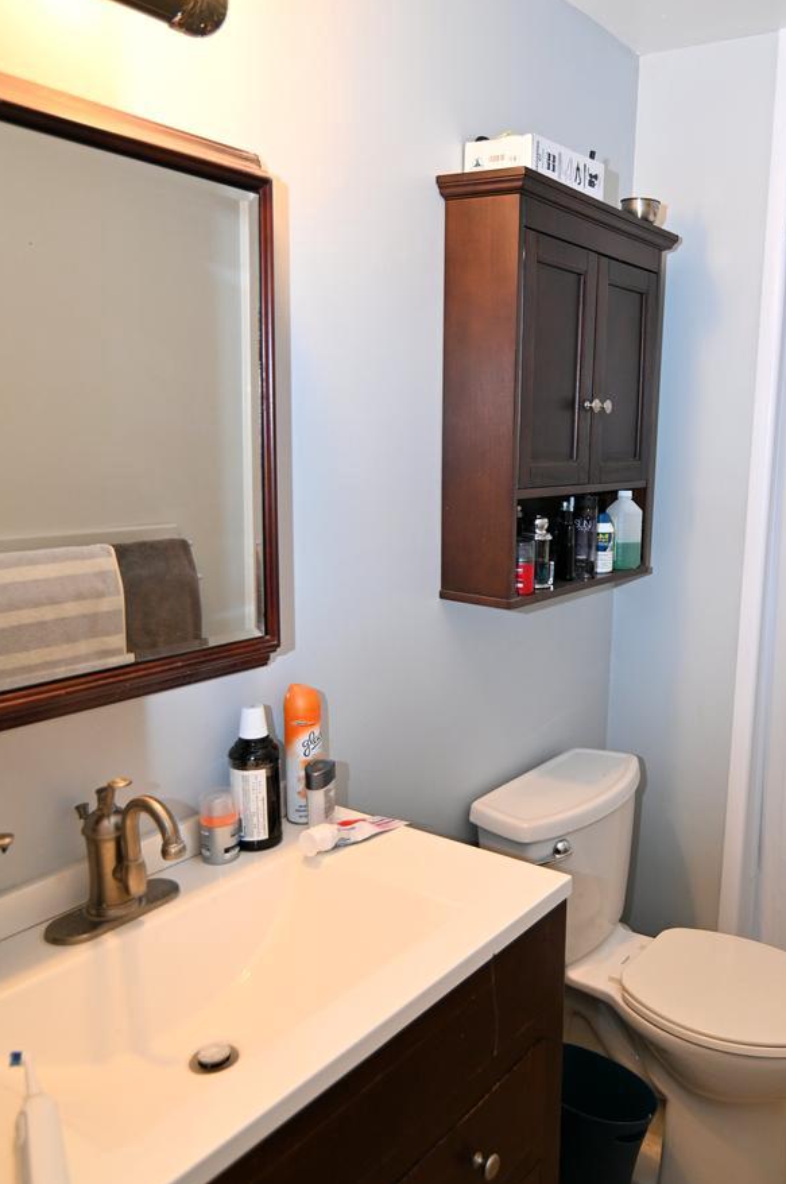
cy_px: 576
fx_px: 919
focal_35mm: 28
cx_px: 617
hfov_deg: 44.3
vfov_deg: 65.5
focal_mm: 16
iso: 250
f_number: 2.8
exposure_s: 1/160
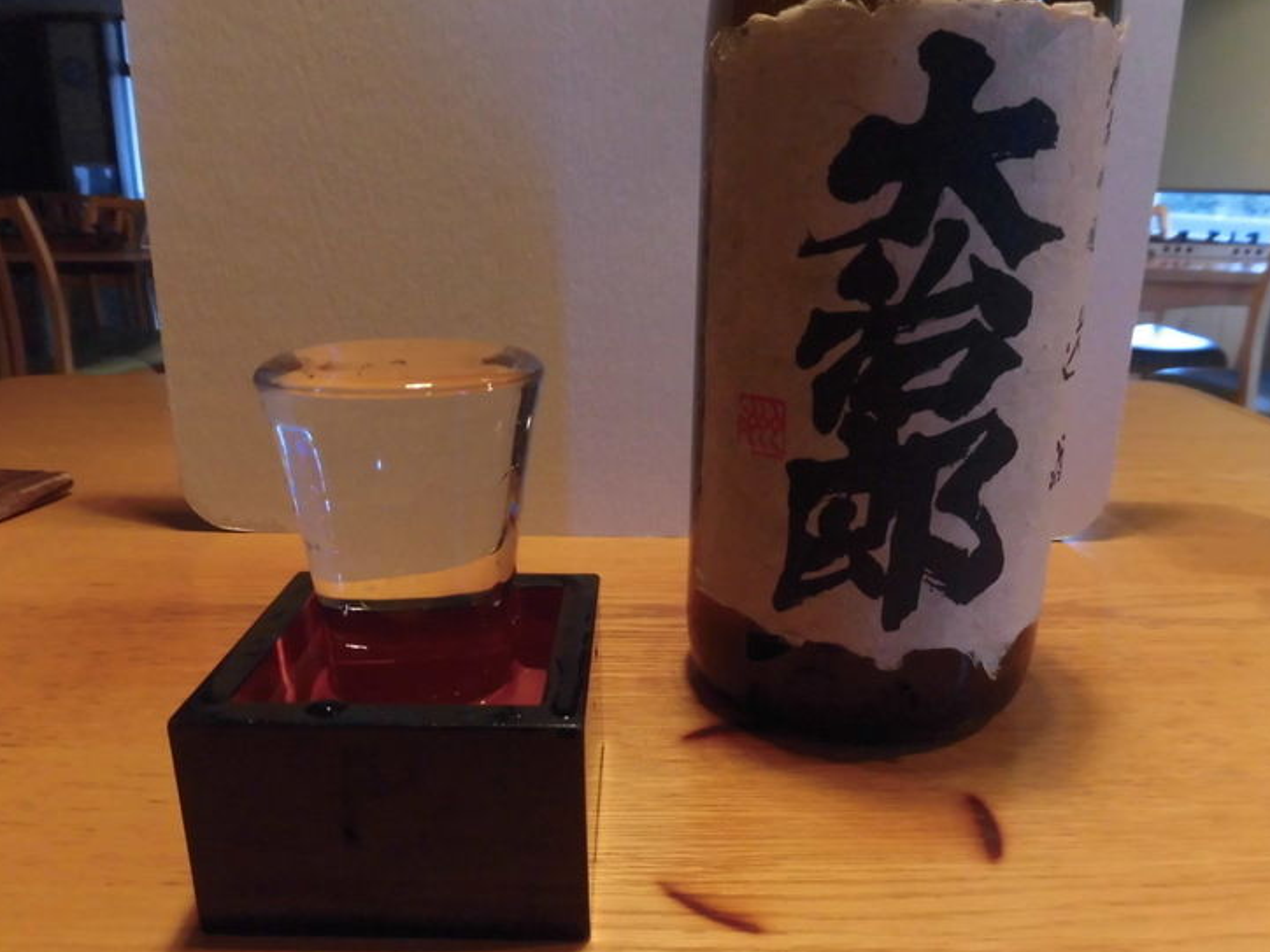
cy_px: 532
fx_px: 991
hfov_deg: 65.3
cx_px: 646
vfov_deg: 51.2
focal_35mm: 27
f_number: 3.1
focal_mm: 4.3
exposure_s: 1/40
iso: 320
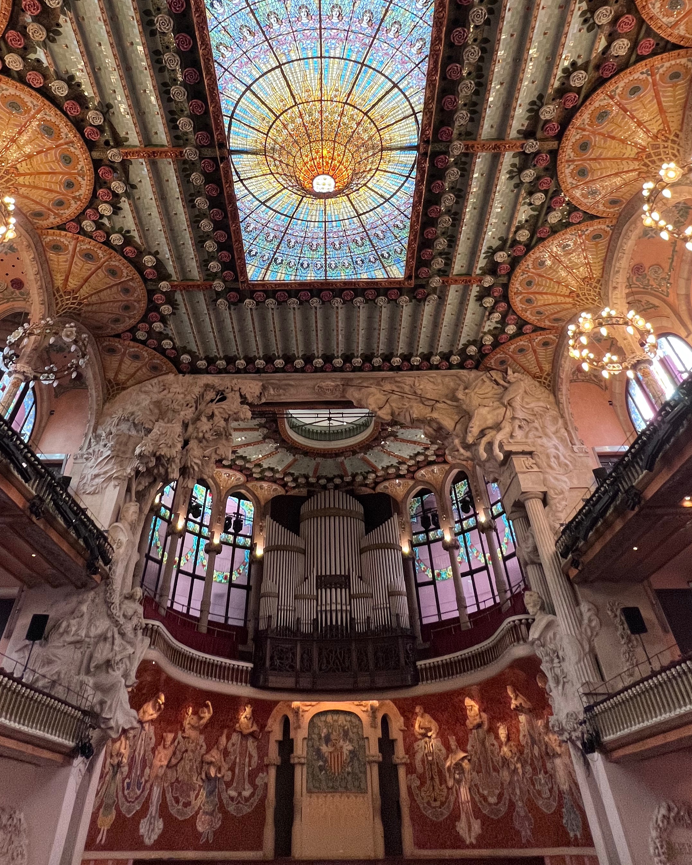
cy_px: 219
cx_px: 321
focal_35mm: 19
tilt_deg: +51.4
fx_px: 486
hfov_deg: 70.8
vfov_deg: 77.2
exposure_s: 1/50
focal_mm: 1.57
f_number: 1.8
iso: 160
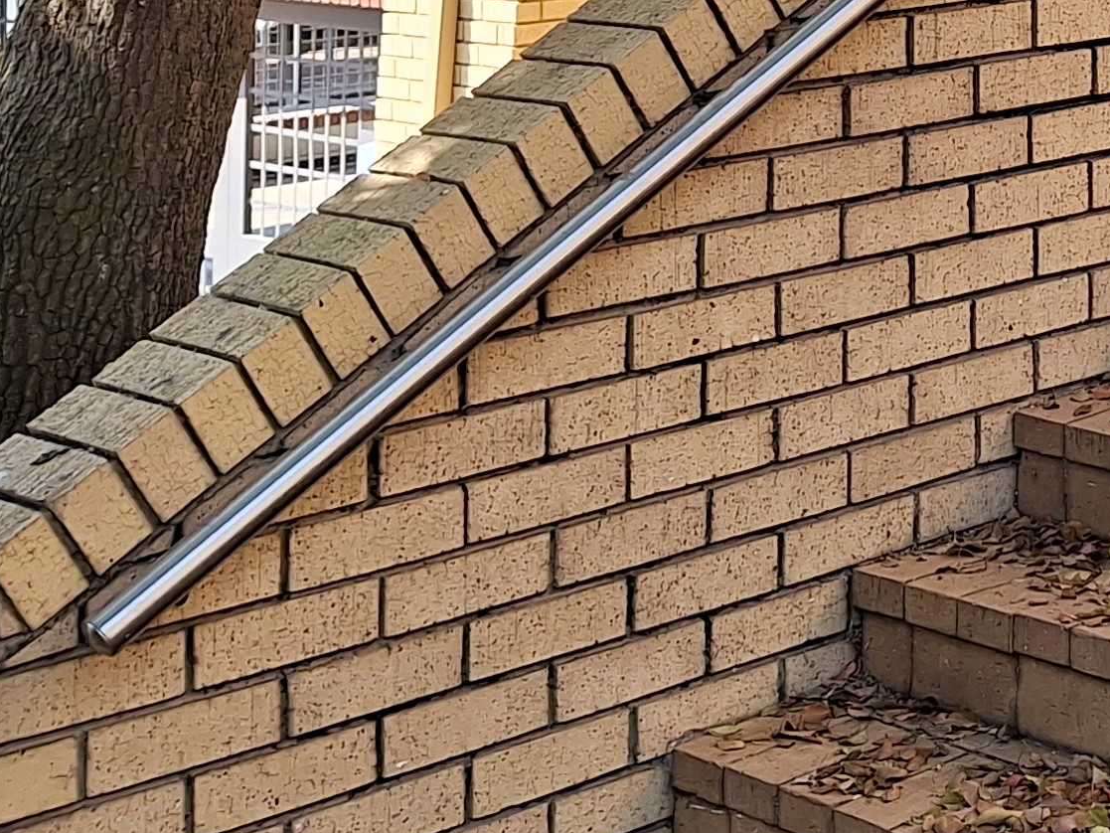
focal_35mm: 84
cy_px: -357
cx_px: 1481
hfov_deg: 21.0
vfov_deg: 16.3
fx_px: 2694
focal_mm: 5.54
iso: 40
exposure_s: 1/551
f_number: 1.8
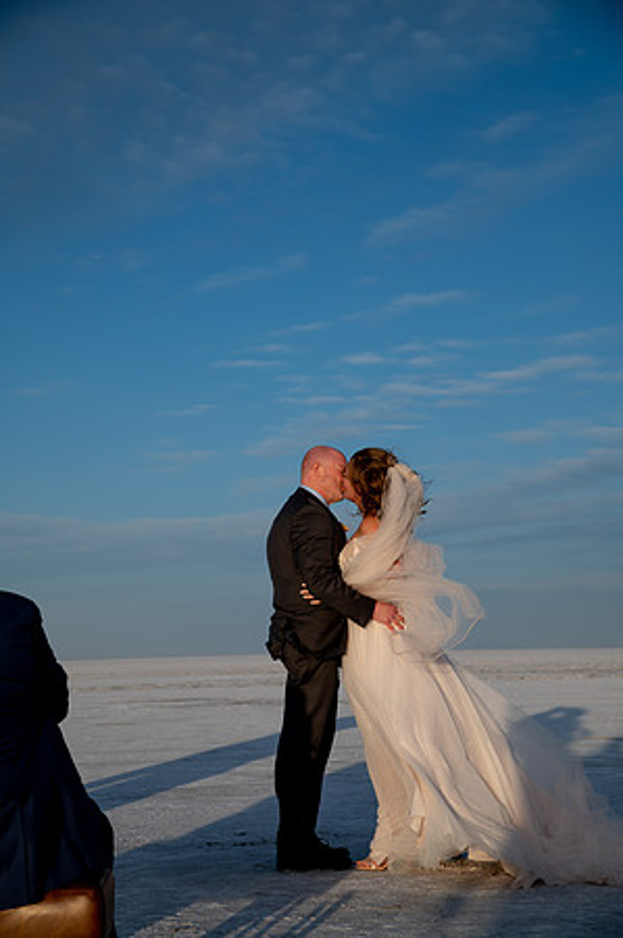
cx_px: 312
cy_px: 469
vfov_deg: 28.9
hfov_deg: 19.4
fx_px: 1821
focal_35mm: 70
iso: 200
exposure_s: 1/400
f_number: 8
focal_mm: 70
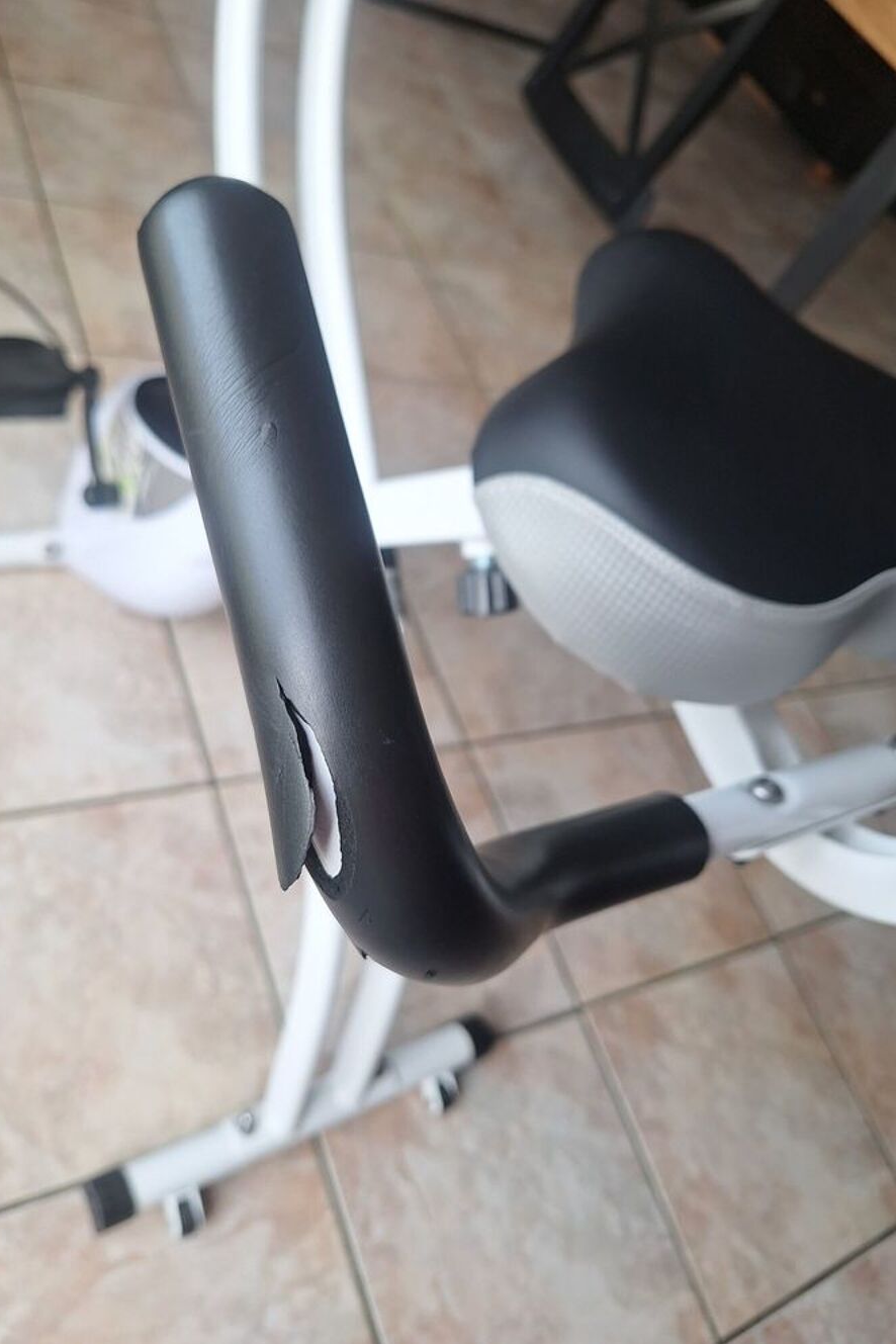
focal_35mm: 24
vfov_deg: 73.7
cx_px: 415
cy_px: 673
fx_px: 896
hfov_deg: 53.1
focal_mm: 5.54
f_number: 1.8
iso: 40
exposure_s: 1/100
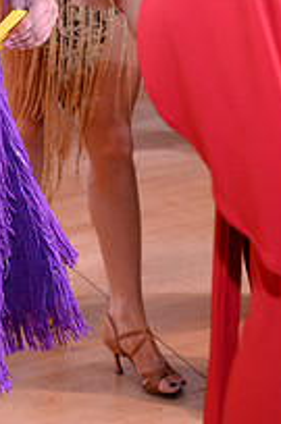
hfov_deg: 10.3
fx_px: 1542
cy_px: -135
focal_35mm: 131
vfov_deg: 14.9
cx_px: -20
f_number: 4.5
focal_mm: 46
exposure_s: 1/250
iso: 1250
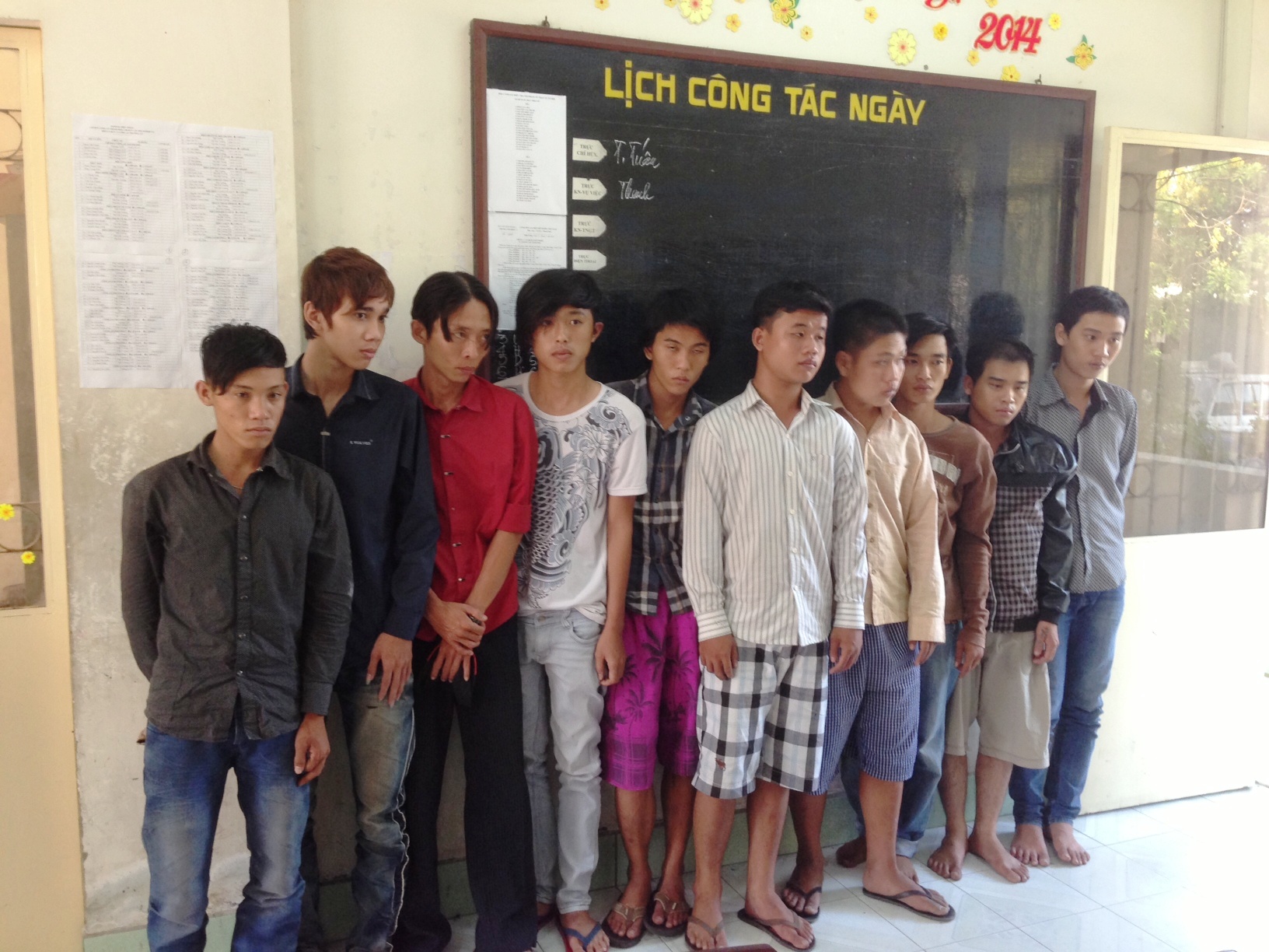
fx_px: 1210
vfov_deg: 42.9
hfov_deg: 55.4
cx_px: 634
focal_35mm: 33
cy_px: 476
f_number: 2.4
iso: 100
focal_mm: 4.13
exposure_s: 1/20
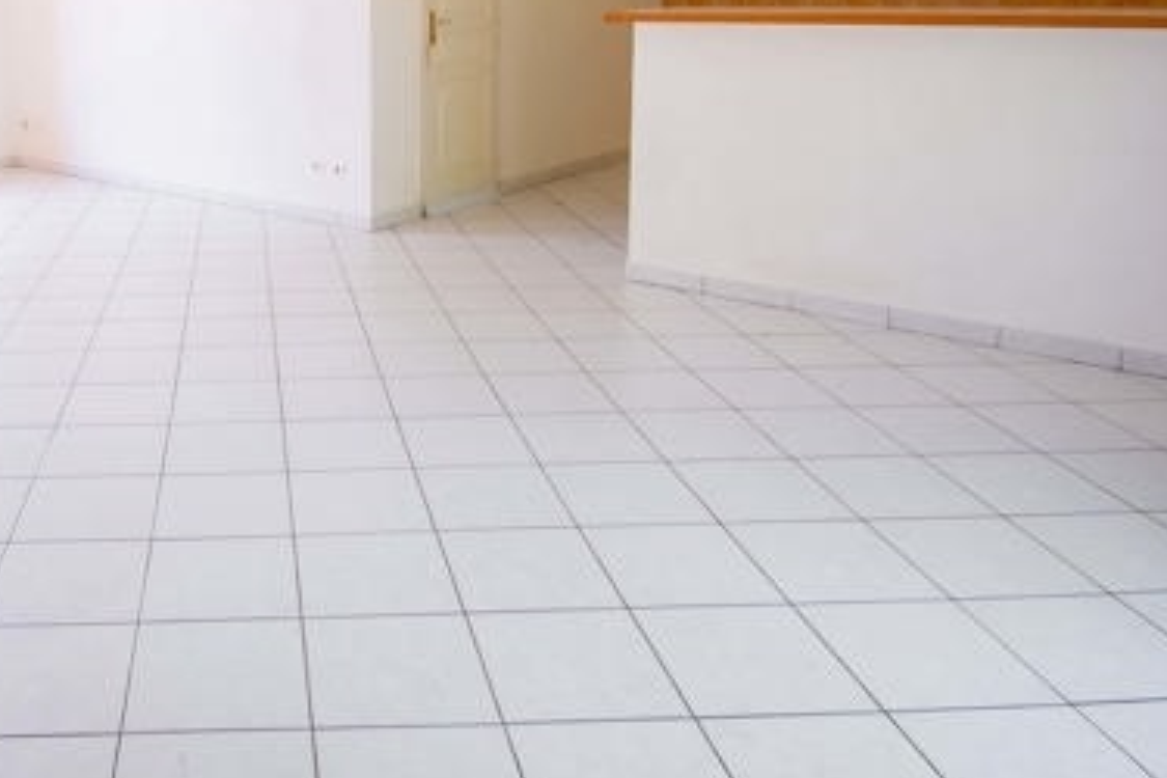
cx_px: 252
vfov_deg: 39.3
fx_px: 1037
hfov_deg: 55.1
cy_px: 138
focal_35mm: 32
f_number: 5.6
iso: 400
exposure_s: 1/60
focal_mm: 10
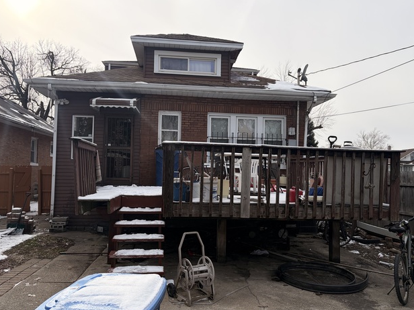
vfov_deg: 51.4
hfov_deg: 65.3
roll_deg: -0.6
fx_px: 323
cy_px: 156
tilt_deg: +2.8
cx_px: 206
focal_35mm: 27
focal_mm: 5.96
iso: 64
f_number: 1.6
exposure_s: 1/3125
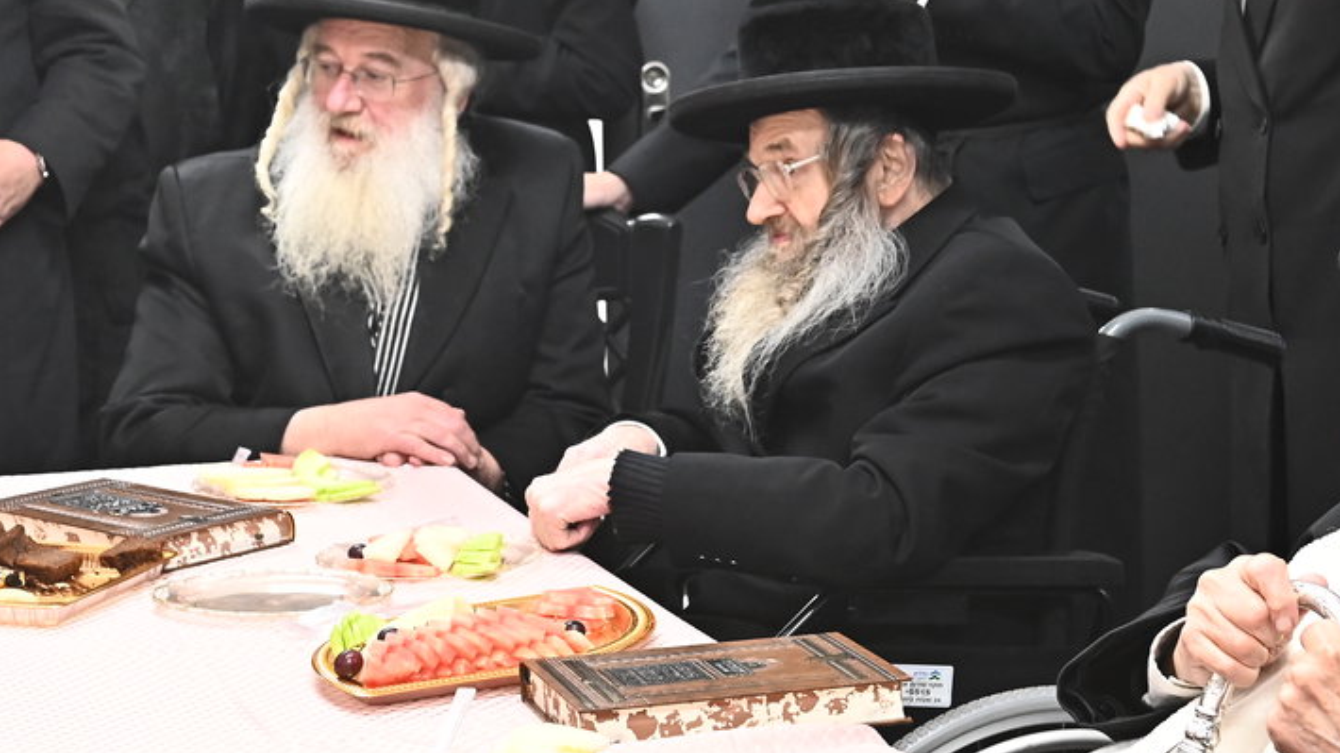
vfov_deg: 13.0
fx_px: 3304
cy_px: 222
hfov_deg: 22.9
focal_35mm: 93
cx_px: 534
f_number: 5
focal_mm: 45
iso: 3200
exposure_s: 1/125
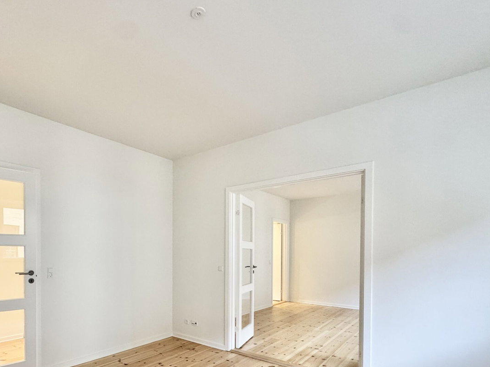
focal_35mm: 21
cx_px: 172
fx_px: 297
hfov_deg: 77.0
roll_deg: +0.1
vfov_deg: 61.1
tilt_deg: -1.5
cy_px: 259
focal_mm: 2.22
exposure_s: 1/100
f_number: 2.2
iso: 250
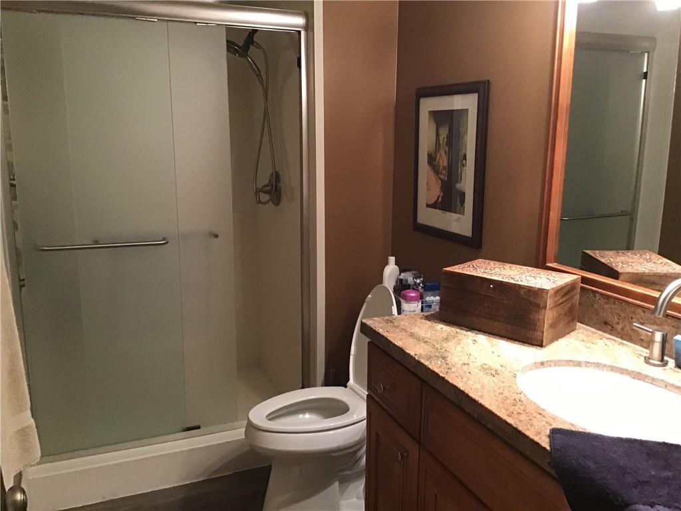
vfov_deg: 45.4
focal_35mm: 31
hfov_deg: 58.4
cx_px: 340
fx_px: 610
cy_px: 256
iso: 200
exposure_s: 1/24
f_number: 2.4
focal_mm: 3.3
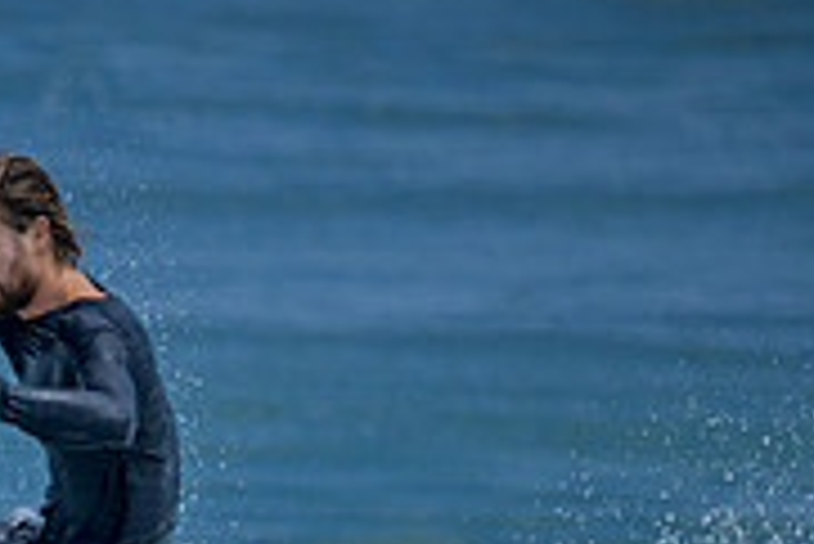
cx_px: -36
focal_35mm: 3512
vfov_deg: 0.4
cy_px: 719
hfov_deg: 0.6
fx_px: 79472
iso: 220
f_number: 6.3
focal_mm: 800
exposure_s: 1/2500
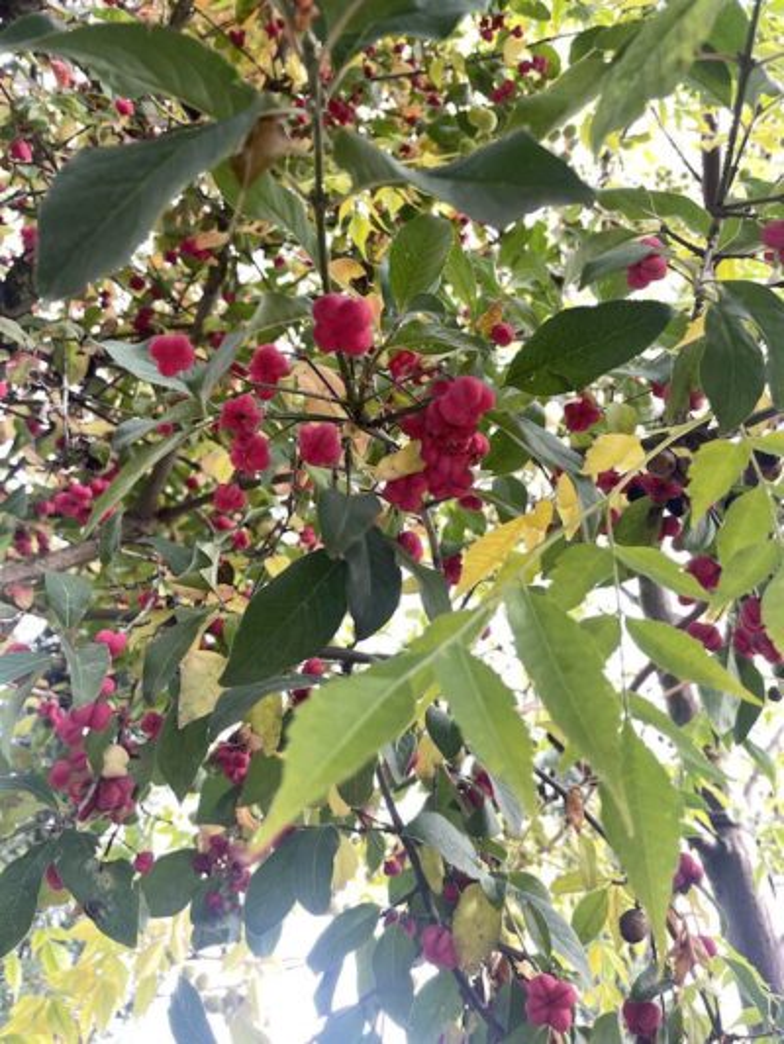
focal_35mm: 26
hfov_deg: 53.1
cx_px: 392
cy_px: 522
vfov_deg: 67.3
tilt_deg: +50.1
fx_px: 785
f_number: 1.6
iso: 32
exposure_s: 1/121
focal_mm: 4.2
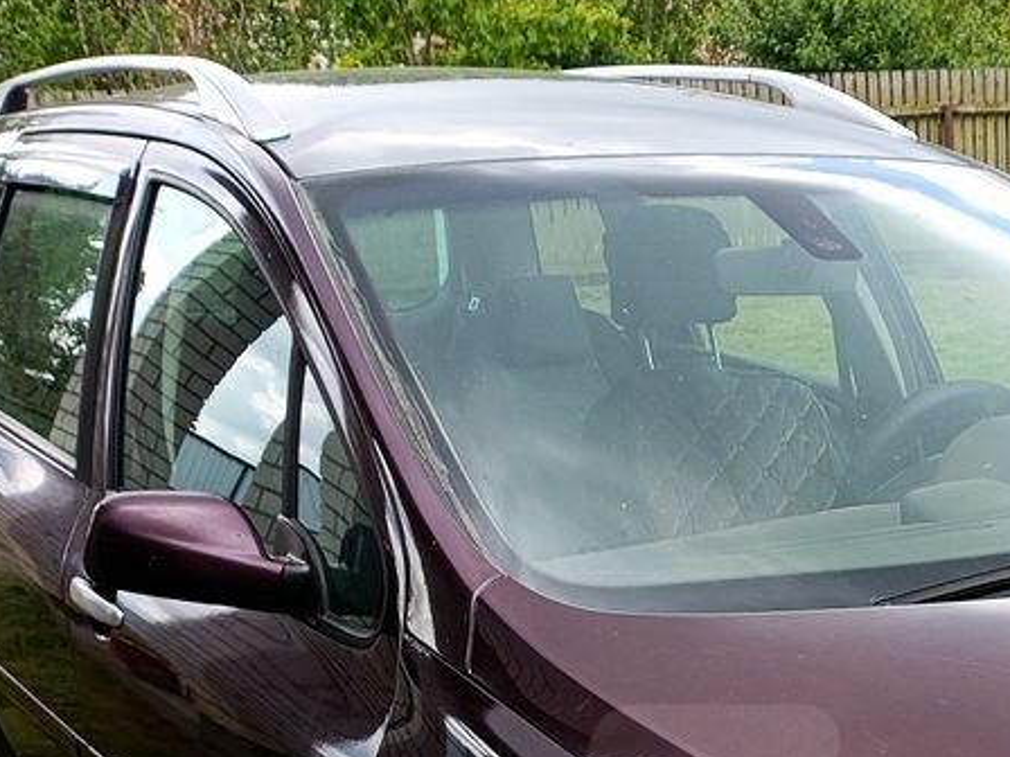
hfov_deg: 27.9
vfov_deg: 20.3
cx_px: 906
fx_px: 1955
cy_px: 954
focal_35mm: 67
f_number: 1.7
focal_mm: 4.71
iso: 50
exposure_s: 1/133
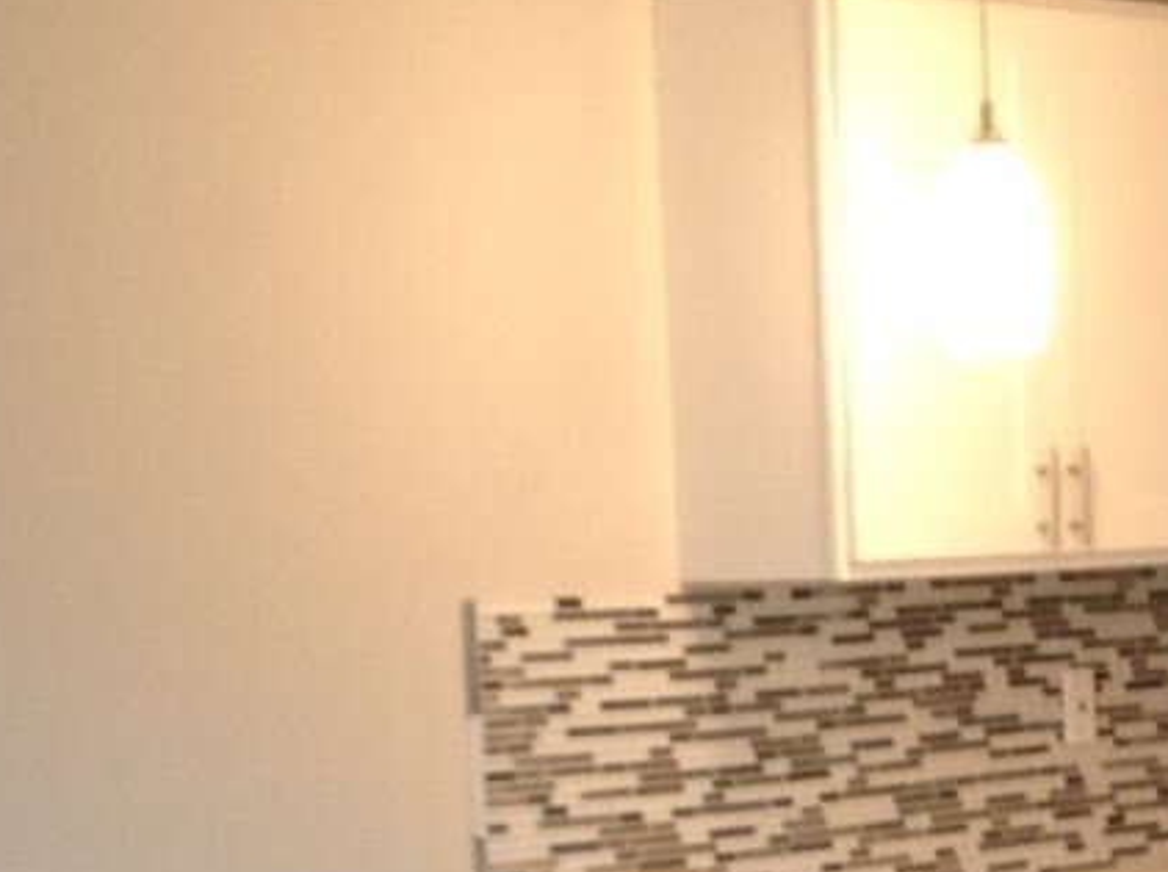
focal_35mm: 133
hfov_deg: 14.7
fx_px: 4480
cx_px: 984
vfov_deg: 10.8
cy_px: 1264
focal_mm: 4.28
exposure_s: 1/15
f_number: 2.4
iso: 50
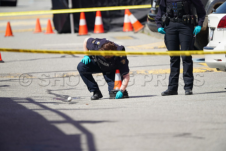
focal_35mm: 840
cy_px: 76
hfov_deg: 2.5
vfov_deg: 1.6
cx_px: 113
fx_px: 5274
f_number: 5.6
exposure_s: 1/1600
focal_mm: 840
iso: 640
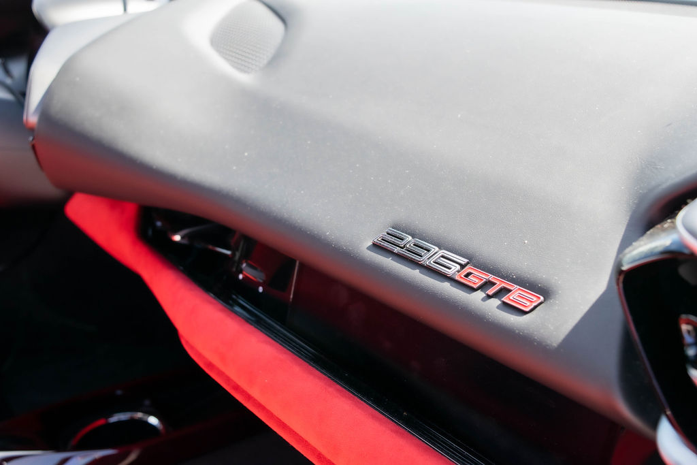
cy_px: 232
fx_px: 784
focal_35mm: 40
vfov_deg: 33.0
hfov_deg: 47.9
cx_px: 348
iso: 400
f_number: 7.1
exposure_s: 1/200
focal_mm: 27
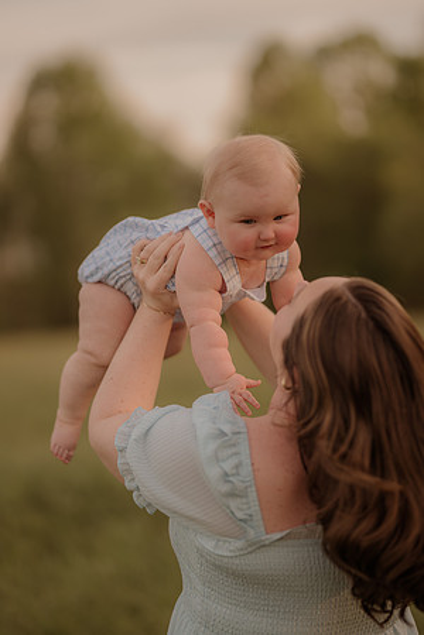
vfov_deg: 23.9
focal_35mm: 85
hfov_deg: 16.1
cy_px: 318
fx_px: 1502
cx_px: 212
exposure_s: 1/800
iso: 160
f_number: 1.4
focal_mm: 85
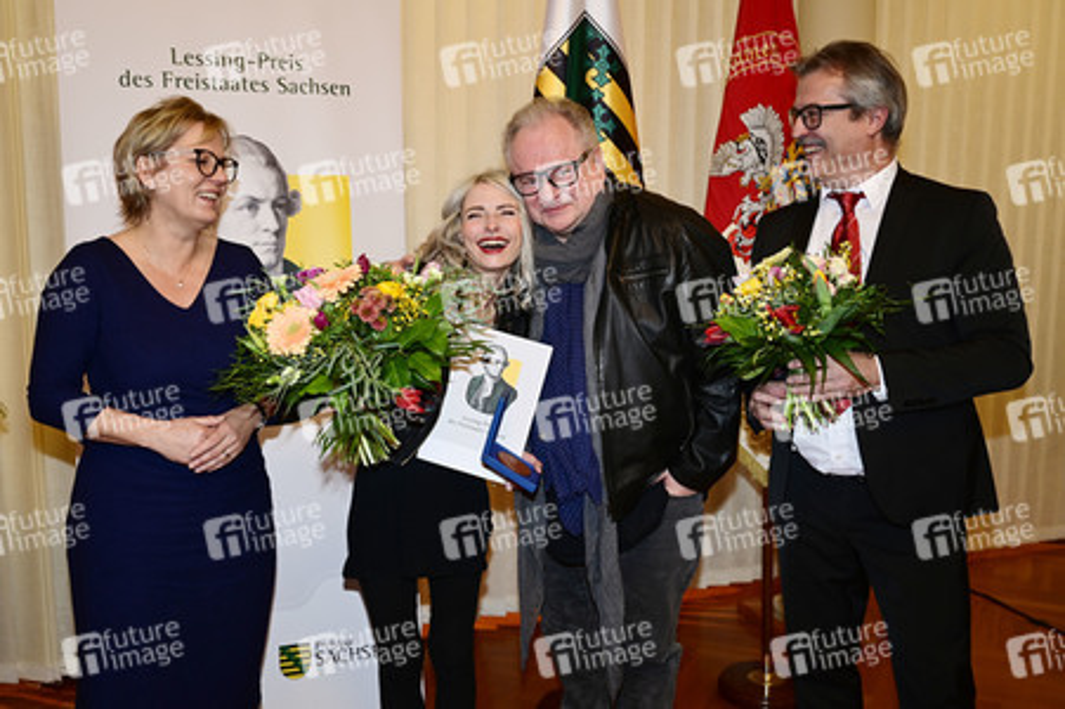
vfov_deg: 40.5
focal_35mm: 32
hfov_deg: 58.0
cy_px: 354
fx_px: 961
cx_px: 532
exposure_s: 1/200
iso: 800
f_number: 2.8
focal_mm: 32.5
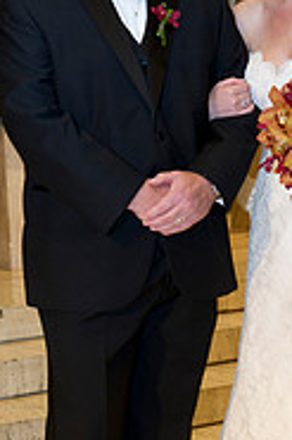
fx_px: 1304
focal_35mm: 107
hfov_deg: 12.6
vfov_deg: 19.1
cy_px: 226
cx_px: 300
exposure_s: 1/60
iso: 800
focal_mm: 44
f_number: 4.5
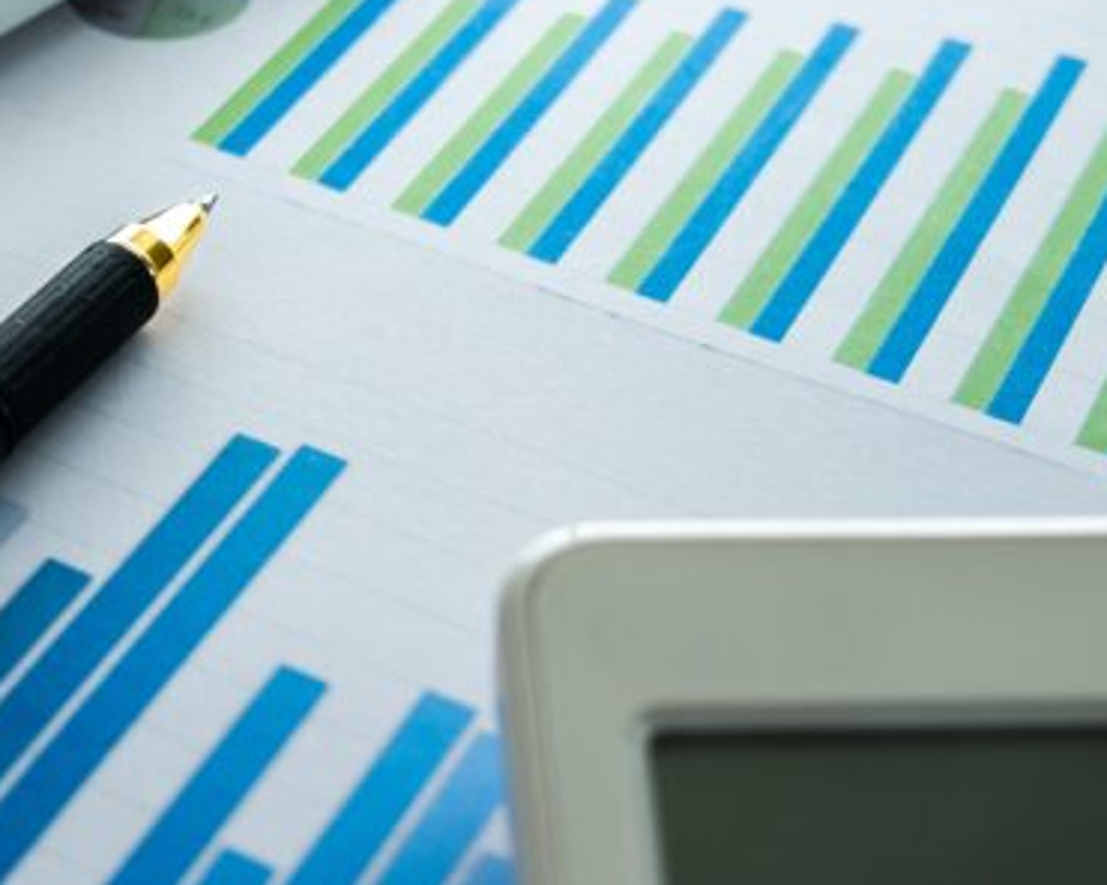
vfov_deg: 19.6
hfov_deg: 24.0
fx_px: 2556
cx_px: 180
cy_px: 586
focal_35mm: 78
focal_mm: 26.5
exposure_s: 1/180
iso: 400
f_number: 3.2
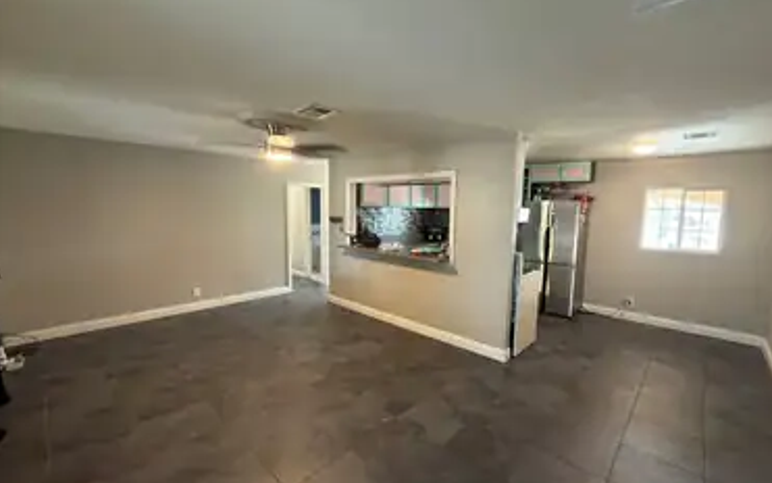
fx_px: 337
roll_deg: -0.8
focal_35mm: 16
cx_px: 408
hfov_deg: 97.7
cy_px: 244
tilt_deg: -6.1
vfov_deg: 71.3
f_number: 2.2
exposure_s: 1/24
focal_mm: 2.22
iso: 250
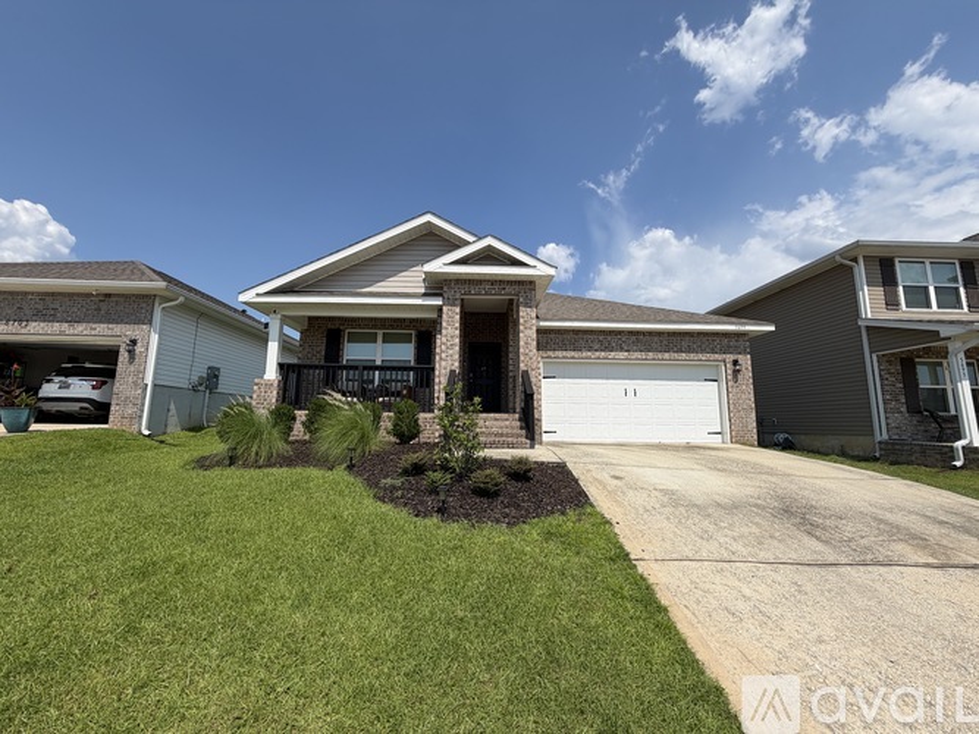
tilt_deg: +8.6
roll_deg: -0.4
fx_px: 396
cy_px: 367
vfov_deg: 85.7
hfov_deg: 102.1
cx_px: 490
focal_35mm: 14
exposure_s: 1/1259
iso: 20
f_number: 2.2
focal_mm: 2.22
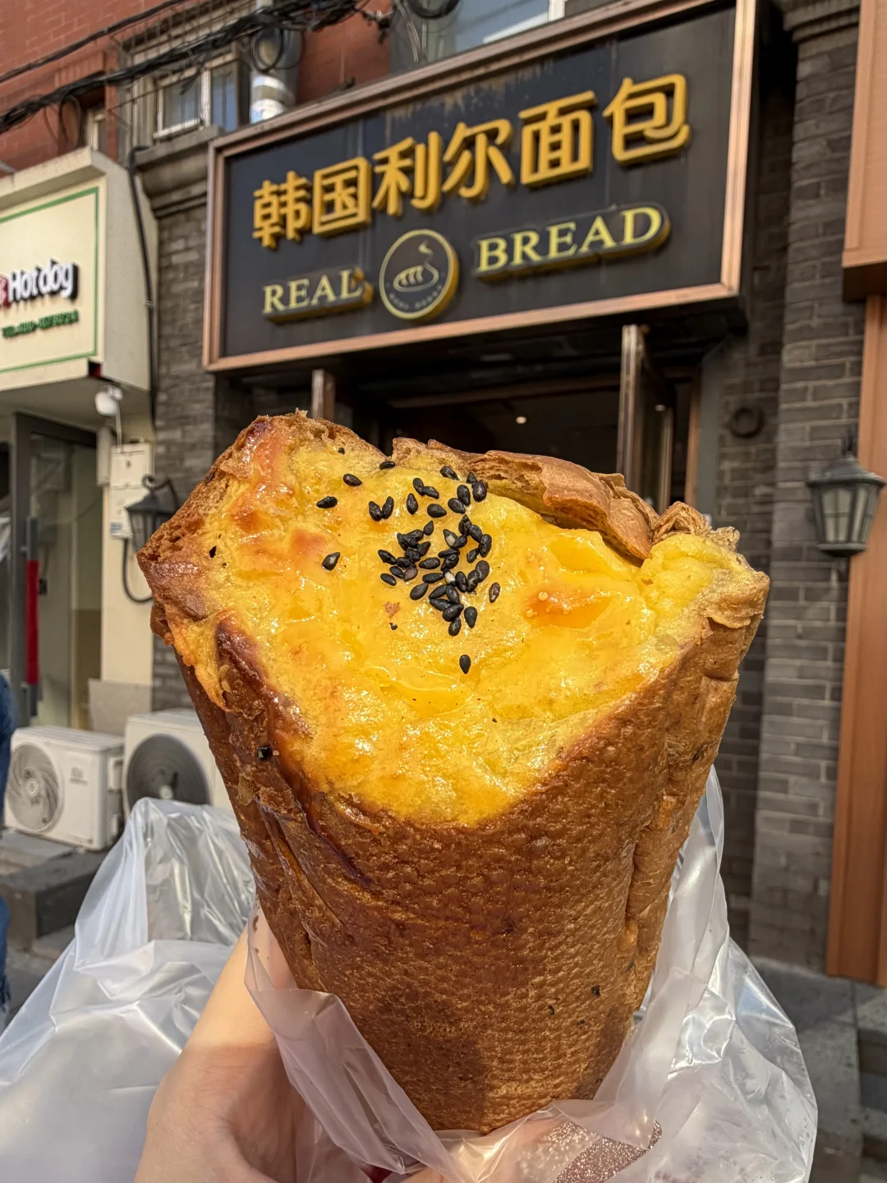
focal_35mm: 14
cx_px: 444
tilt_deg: -3.9
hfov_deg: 85.7
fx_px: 478
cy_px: 592
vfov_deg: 102.1
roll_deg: -2.4
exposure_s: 1/419
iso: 64
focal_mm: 2.22
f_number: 2.2
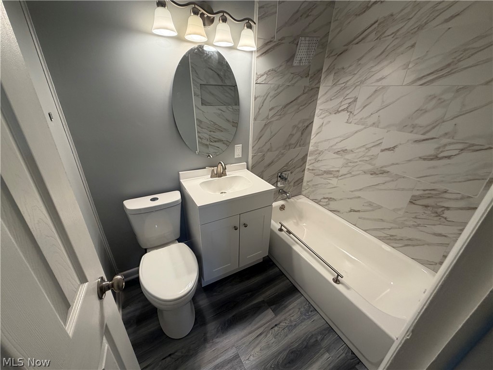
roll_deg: -0.6
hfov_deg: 102.1
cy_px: 185
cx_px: 246
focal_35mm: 14
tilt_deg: -25.1
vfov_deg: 85.7
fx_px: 199
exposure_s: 1/120
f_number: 2.2
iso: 160
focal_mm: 2.22
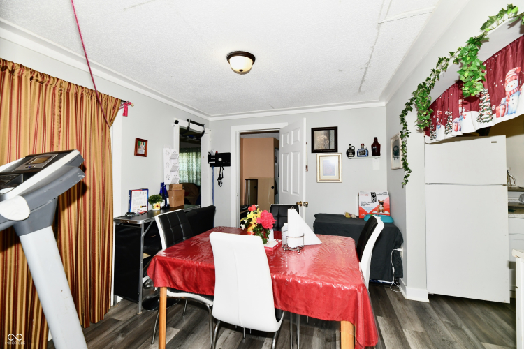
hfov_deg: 104.3
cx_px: 262
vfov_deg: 81.2
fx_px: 204
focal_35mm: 14
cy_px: 174
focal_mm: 14
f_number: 6.3
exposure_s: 1/60
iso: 640
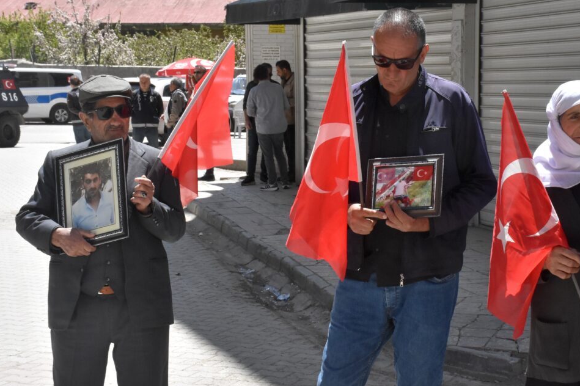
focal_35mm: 85
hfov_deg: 23.9
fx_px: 1369
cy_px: 201
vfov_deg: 16.1
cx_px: 339
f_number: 14
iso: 1600
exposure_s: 1/800
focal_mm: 42
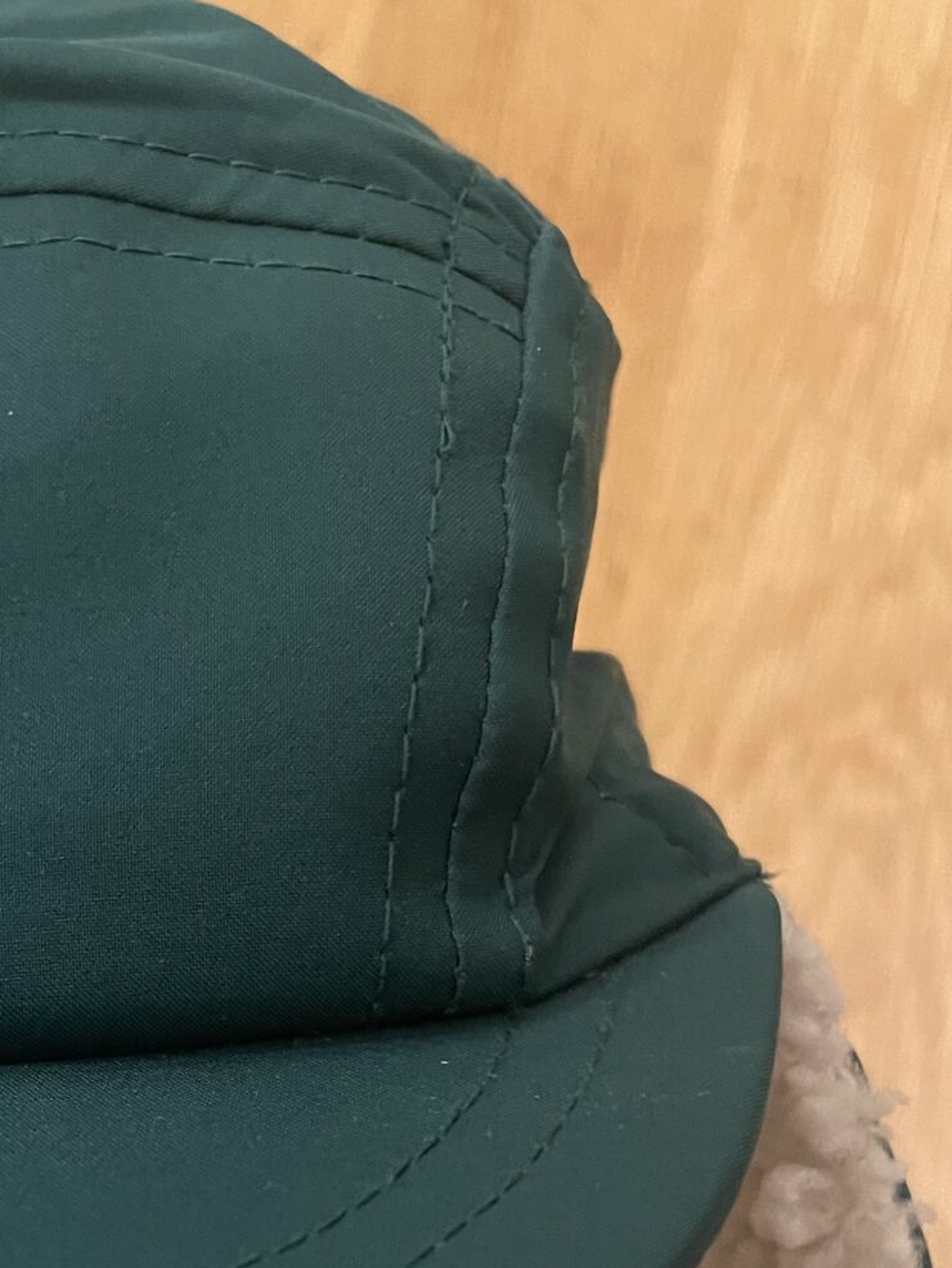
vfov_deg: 34.3
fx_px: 1979
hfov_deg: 26.4
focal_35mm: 54
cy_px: 1037
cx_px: 144
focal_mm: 4.2
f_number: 1.6
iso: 500
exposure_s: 1/40
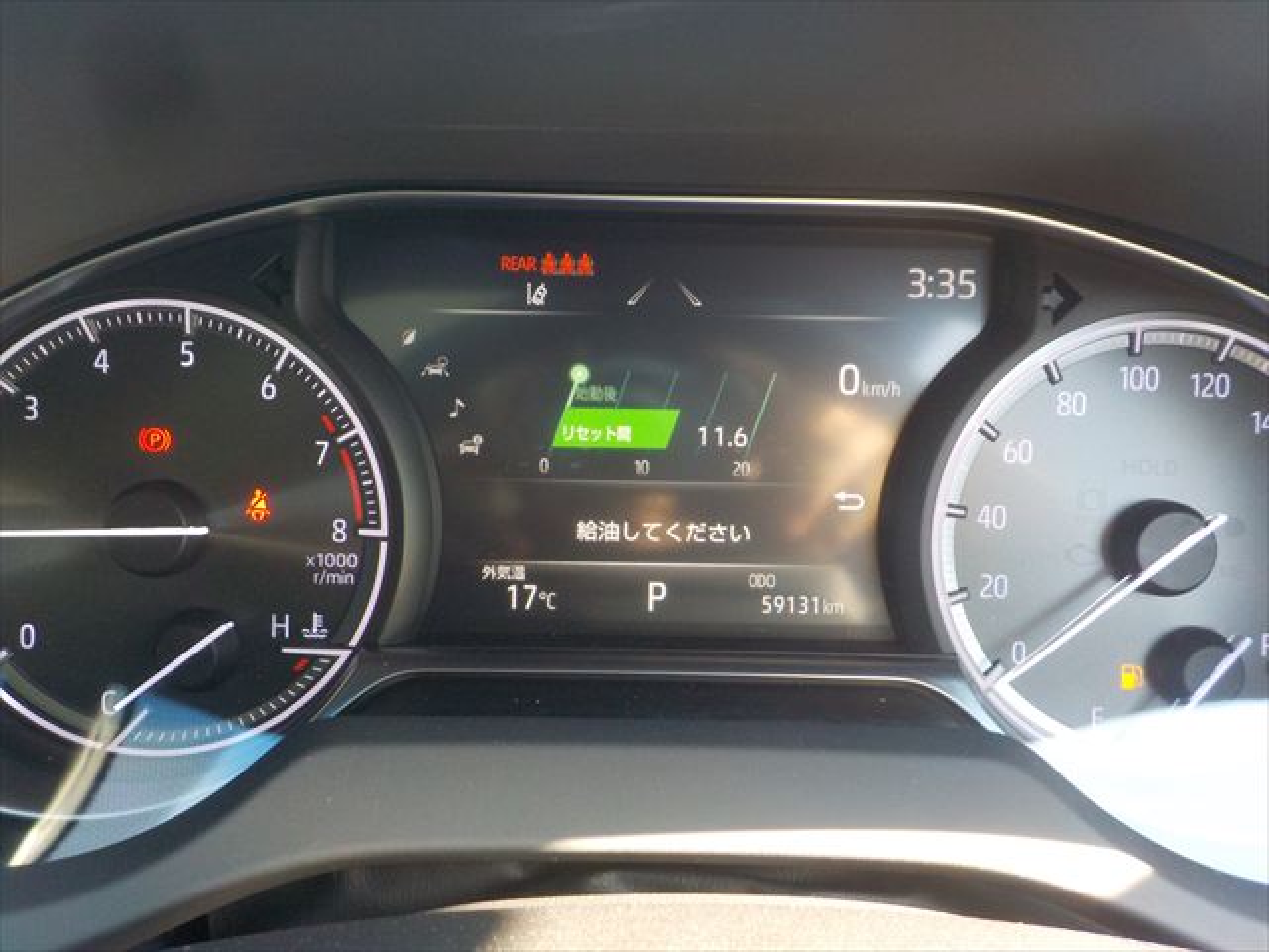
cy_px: 476
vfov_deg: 46.8
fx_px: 1100
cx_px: 634
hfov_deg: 60.0
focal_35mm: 30
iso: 200
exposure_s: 1/30
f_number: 3.3
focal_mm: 4.1
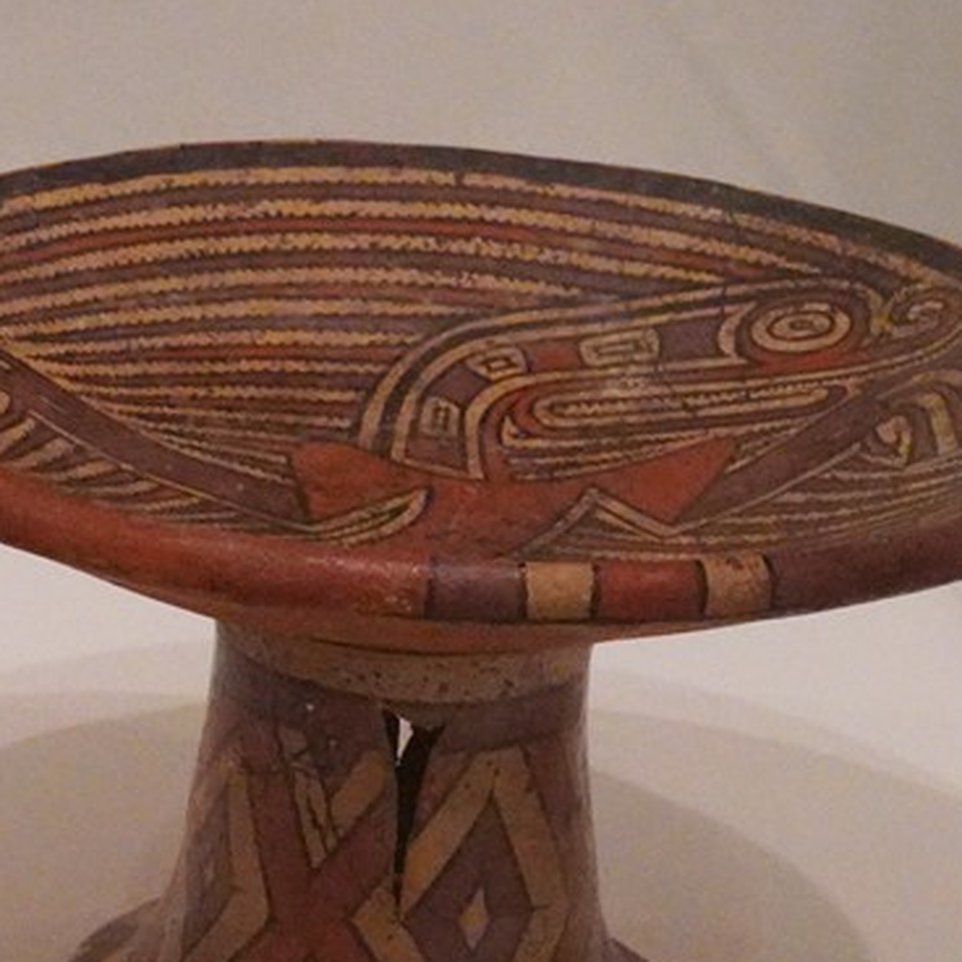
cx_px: -782
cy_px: 860
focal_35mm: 254
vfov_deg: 6.9
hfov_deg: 6.7
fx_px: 7986
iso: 12800
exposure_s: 1/100
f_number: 11
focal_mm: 55
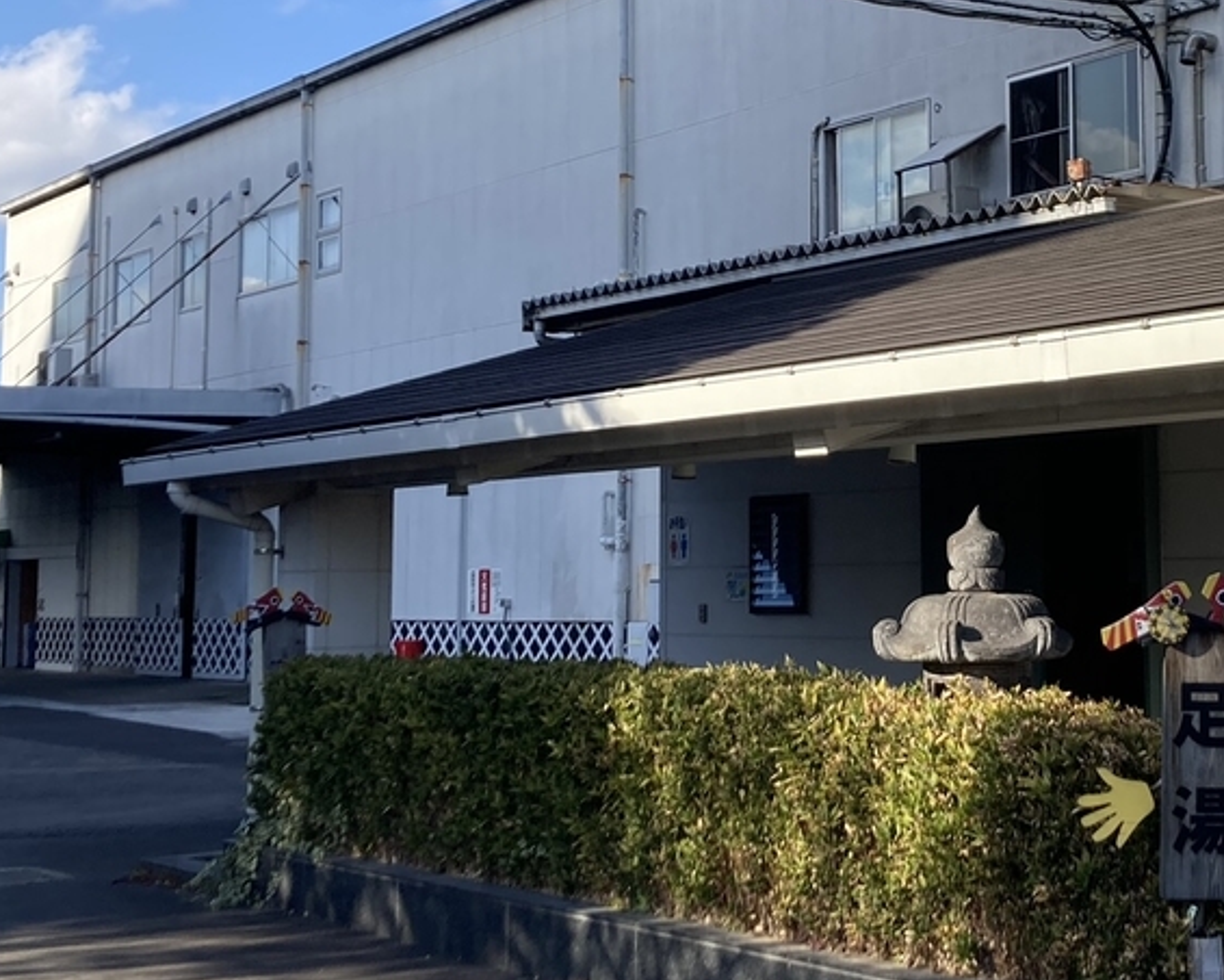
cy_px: 369
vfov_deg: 26.2
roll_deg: +0.9
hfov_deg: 32.1
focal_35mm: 58
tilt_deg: +5.4
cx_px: 843
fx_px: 2101
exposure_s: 1/1200
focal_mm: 3.99
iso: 20
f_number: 1.8
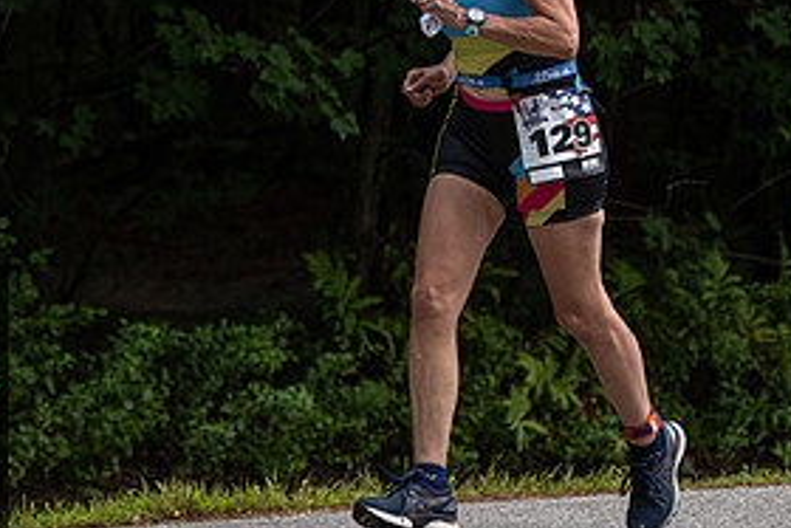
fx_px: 5693
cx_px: 427
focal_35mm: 259
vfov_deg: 5.3
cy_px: 103
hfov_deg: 7.9
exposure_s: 1/400
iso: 200
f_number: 4
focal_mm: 125
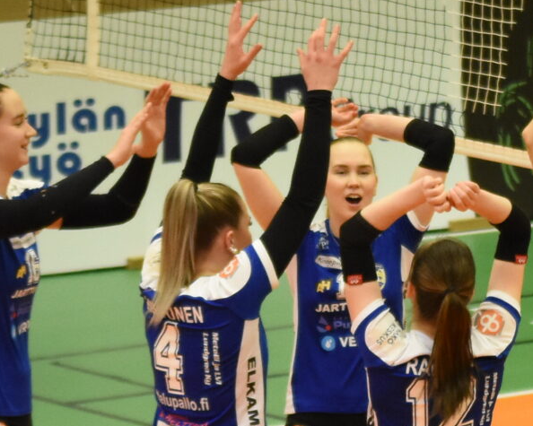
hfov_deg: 11.3
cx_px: 315
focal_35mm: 170
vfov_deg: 9.1
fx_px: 2681
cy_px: 243
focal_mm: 70
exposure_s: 1/400
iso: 2200
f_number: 2.8
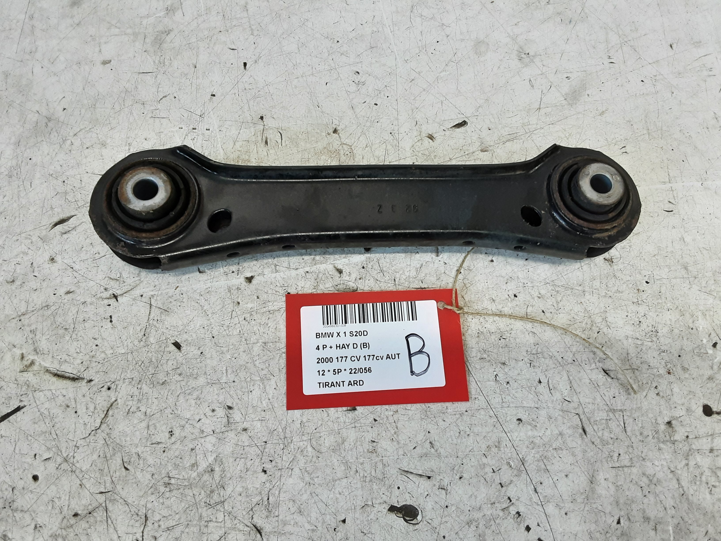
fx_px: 562
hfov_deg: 65.3
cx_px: 360
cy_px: 270
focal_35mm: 27
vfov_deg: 51.4
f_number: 1.9
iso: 80
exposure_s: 1/50
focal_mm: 2.91
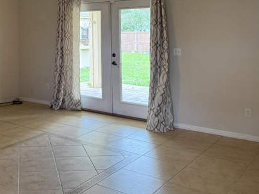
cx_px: 42
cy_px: 27
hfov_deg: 39.9
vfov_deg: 31.0
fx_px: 337
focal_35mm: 45
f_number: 1.78
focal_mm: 6.76
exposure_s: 1/122
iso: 200
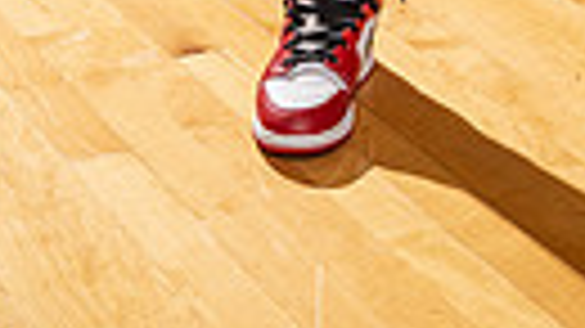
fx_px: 1690
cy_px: -526
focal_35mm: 109
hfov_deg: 19.1
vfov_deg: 9.5
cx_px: 580
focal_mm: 30
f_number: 5.6
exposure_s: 1/250
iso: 800
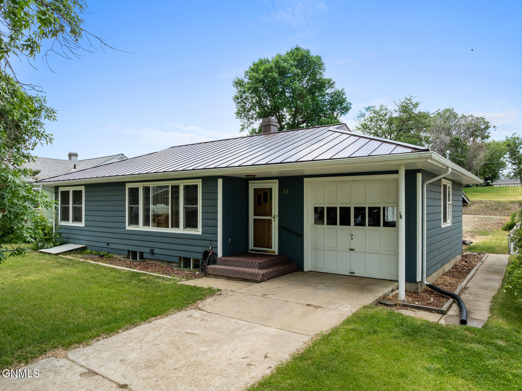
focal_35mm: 24
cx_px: 261
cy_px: 196
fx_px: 362
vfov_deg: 56.8
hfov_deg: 71.6
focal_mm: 12.29
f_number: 6.3
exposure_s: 1/320
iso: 100
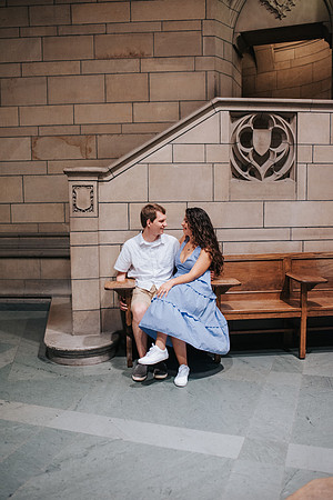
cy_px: 250
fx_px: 486
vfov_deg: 54.4
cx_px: 166
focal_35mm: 35
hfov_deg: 37.9
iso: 1000
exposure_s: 1/125
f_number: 2.8
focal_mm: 35
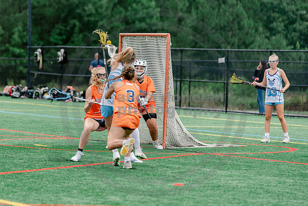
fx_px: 2059
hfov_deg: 8.5
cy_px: 64
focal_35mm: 241
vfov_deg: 5.7
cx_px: 102
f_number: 3.2
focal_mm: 170
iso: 250
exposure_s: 1/640
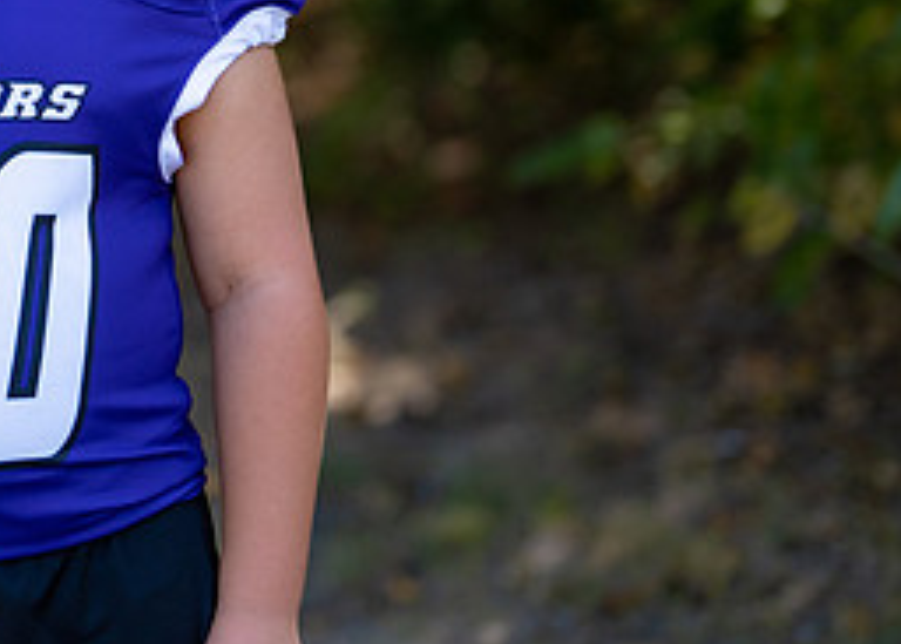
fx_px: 3455
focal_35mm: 135
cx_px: 45
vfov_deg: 10.6
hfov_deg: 14.7
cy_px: -3
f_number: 1.2
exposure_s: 1/2000
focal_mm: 50
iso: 100
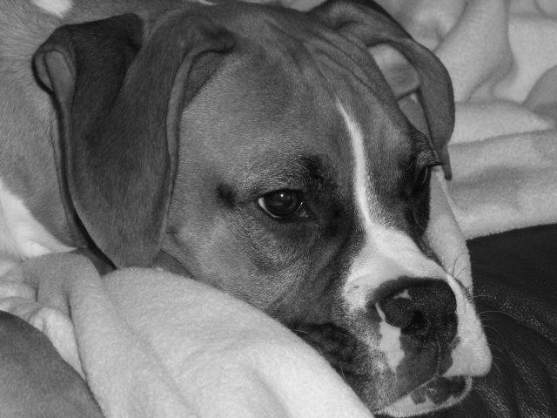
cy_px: 209
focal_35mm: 105
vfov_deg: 14.1
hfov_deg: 18.7
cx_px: 278
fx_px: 1690
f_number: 4.8
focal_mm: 17.4
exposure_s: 1/60
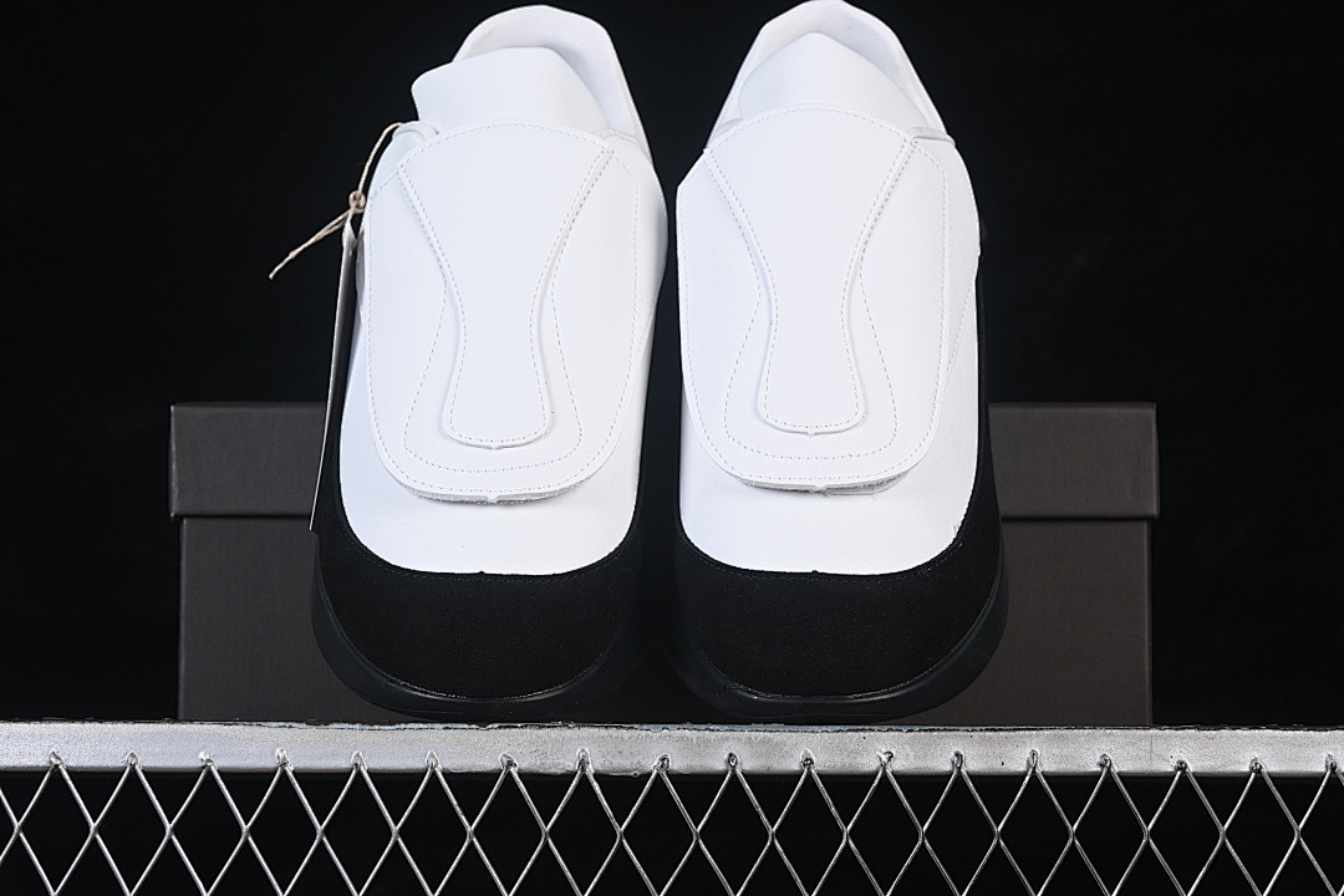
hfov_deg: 27.0
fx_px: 2800
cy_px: 448
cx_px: 672
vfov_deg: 18.2
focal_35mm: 75
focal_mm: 50
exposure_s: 1/100
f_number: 8
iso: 160
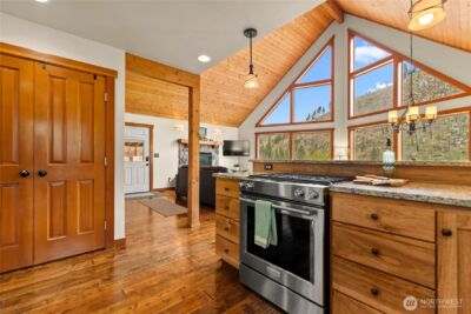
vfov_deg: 76.6
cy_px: 157
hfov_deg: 99.6
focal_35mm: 15
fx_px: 199
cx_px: 236
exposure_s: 1/15
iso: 400
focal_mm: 15.2
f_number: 2.8
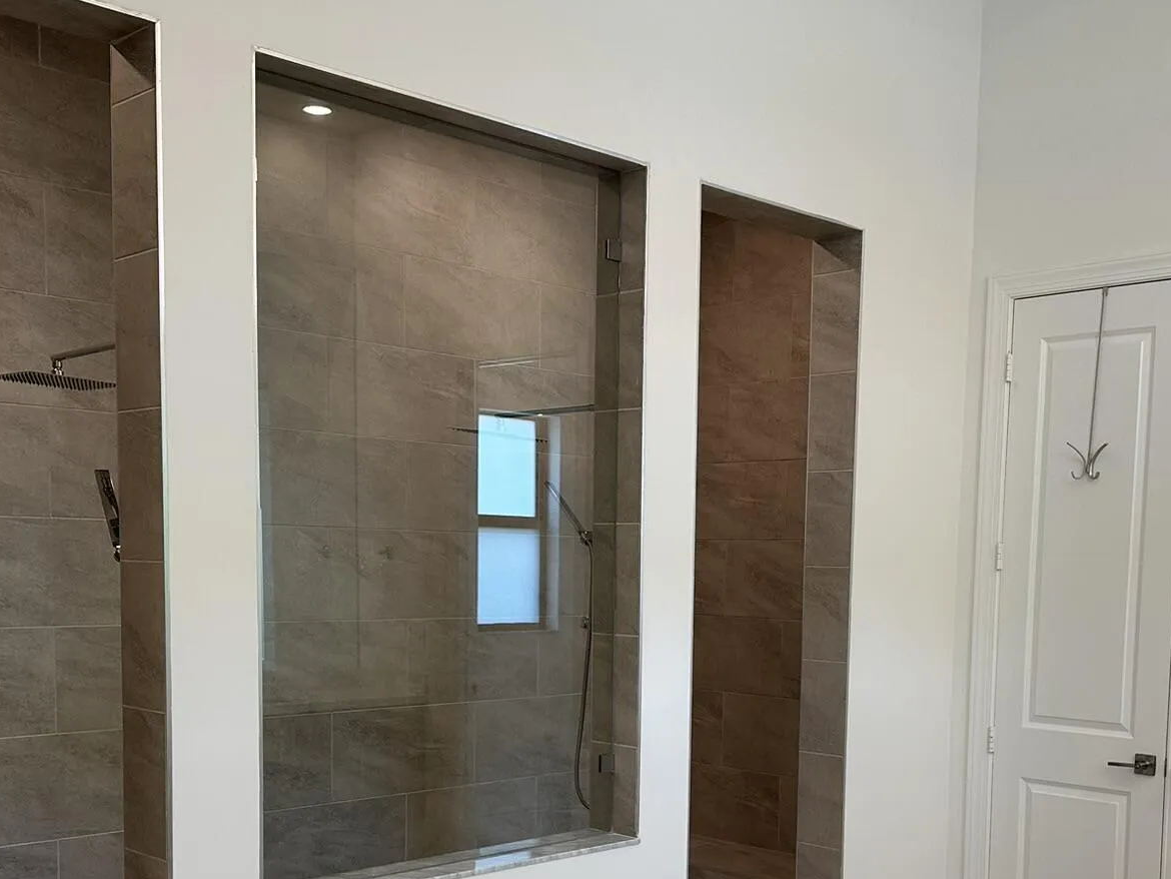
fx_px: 1421
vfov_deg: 33.4
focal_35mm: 42
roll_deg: -1.1
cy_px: 697
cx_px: 647
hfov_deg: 44.7
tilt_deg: -5.9
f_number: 1.78
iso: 100
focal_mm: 6.86
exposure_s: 1/120
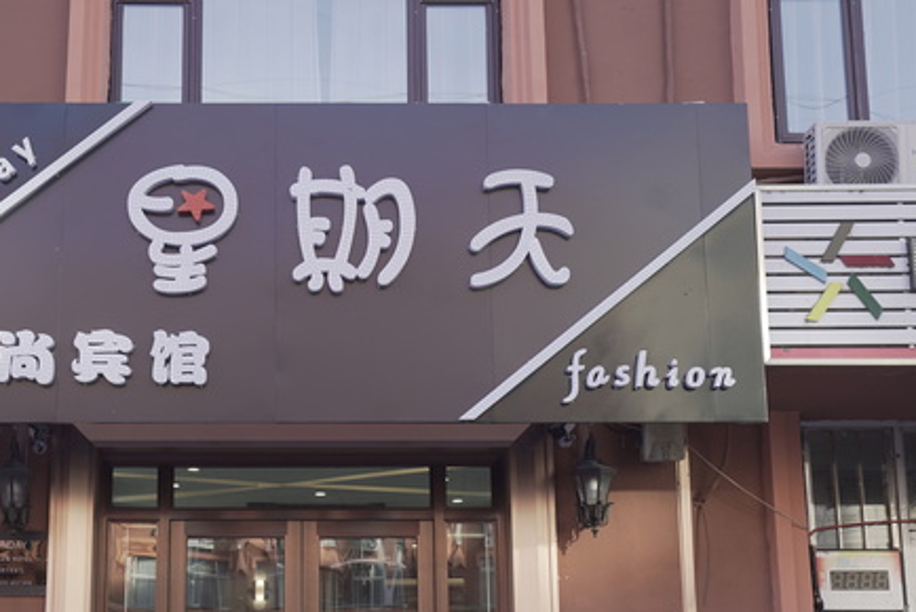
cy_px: 431
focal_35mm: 58
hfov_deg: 34.2
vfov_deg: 23.3
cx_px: 306
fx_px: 1477
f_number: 5
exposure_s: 1/160
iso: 250
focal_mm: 35
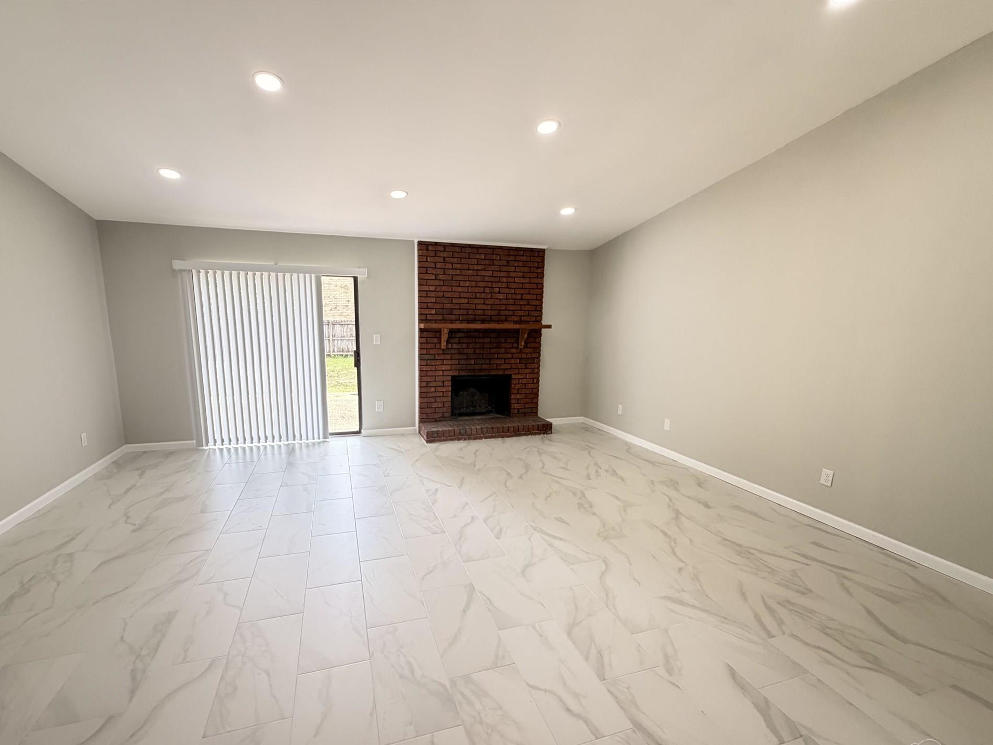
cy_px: 397
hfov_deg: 98.0
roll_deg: +0.7
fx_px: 430
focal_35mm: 15
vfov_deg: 81.7
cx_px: 467
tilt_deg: -10.4
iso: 250
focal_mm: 2.22
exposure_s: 1/60
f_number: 2.2
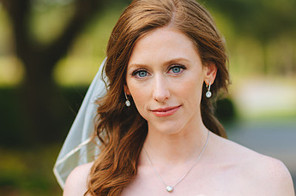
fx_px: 1174
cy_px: 146
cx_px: 157
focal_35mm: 143
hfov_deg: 14.4
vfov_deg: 9.5
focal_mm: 85
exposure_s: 1/1000
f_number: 2
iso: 100
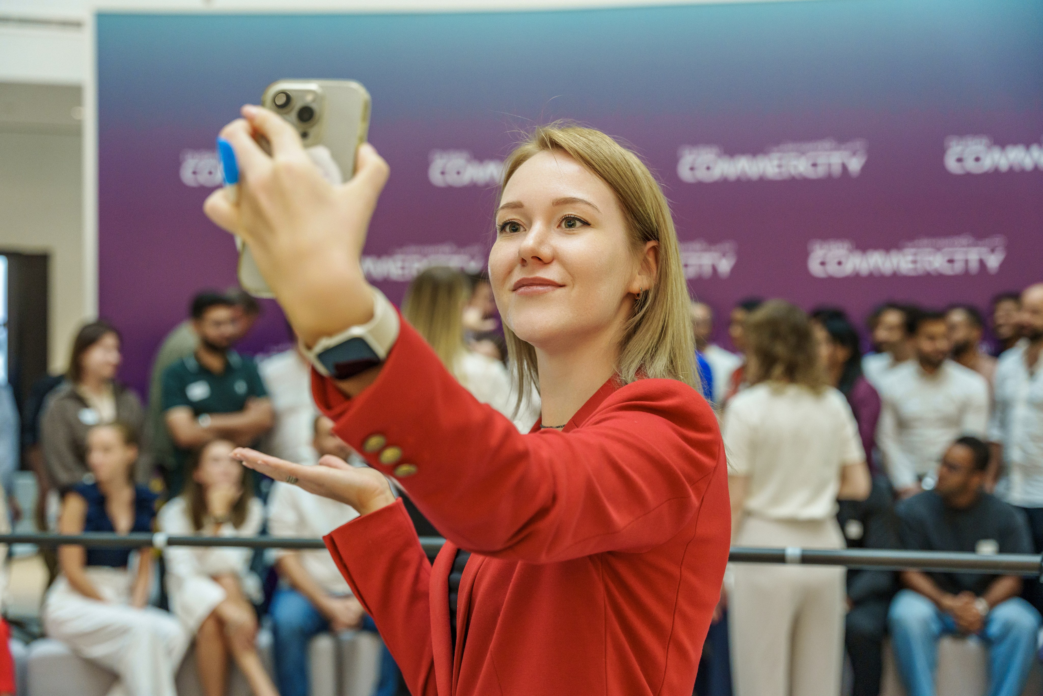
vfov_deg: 27.7
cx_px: 522
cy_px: 348
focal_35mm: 49
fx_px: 1411
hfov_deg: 40.6
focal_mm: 48.7
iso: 1600
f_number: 3.2
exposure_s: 1/125
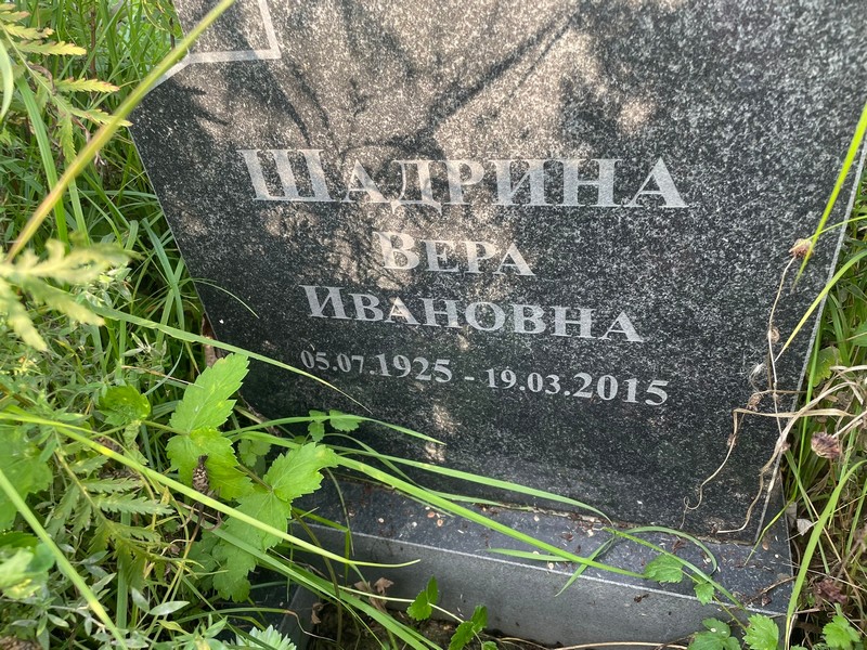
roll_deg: +8.9
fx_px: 651
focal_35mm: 26
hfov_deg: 67.3
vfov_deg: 53.1
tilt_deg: -38.8
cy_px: 325
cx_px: 434
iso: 40
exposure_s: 1/121
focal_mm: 4.2
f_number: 1.6
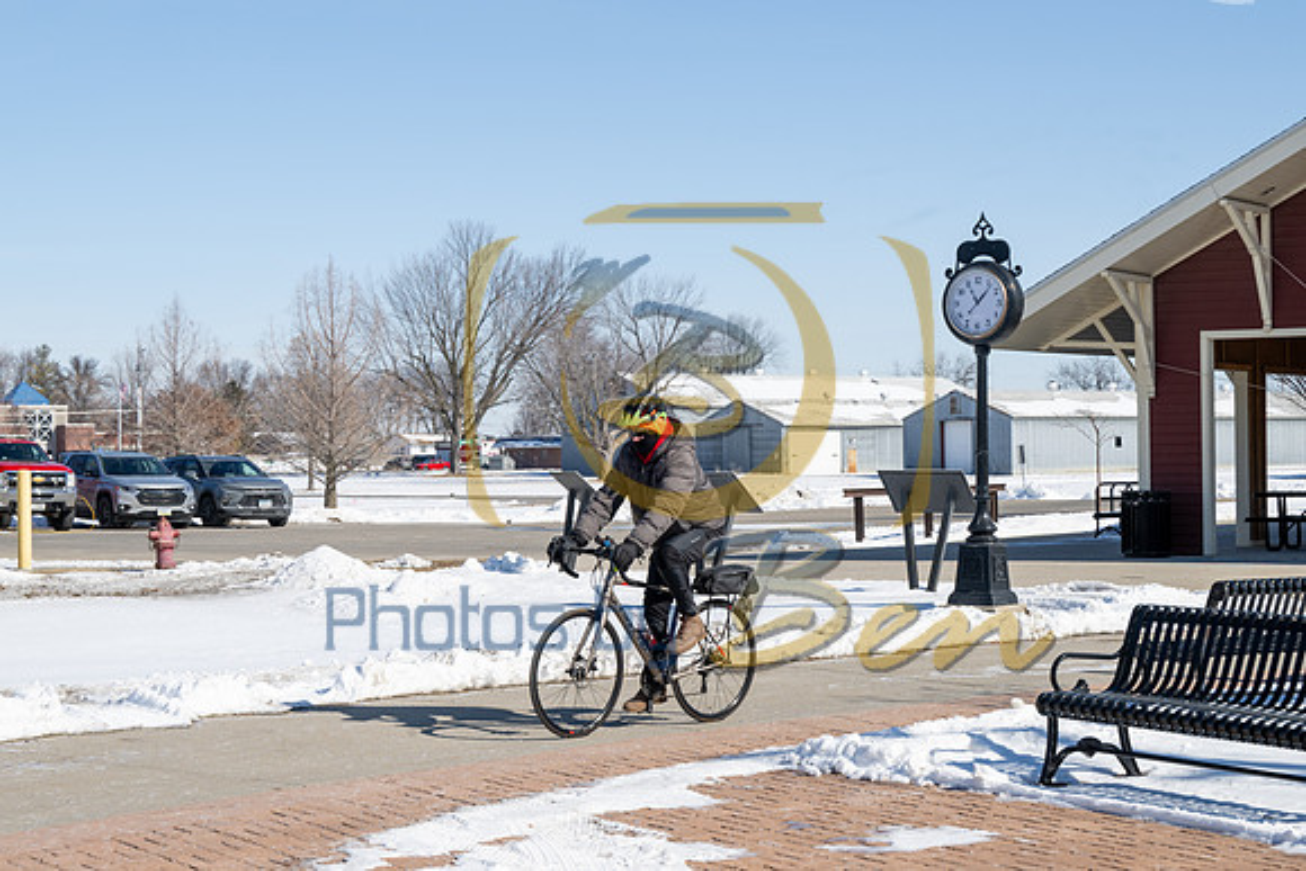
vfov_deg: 19.5
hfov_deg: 28.8
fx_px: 2540
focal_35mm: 70
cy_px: 436
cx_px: 653
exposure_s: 1/500
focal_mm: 70
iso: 250
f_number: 10
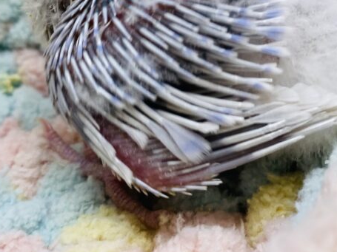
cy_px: -24
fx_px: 642
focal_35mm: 66
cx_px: 185
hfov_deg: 29.4
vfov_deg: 21.2
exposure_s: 1/100
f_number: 1.8
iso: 64
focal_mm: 4.25
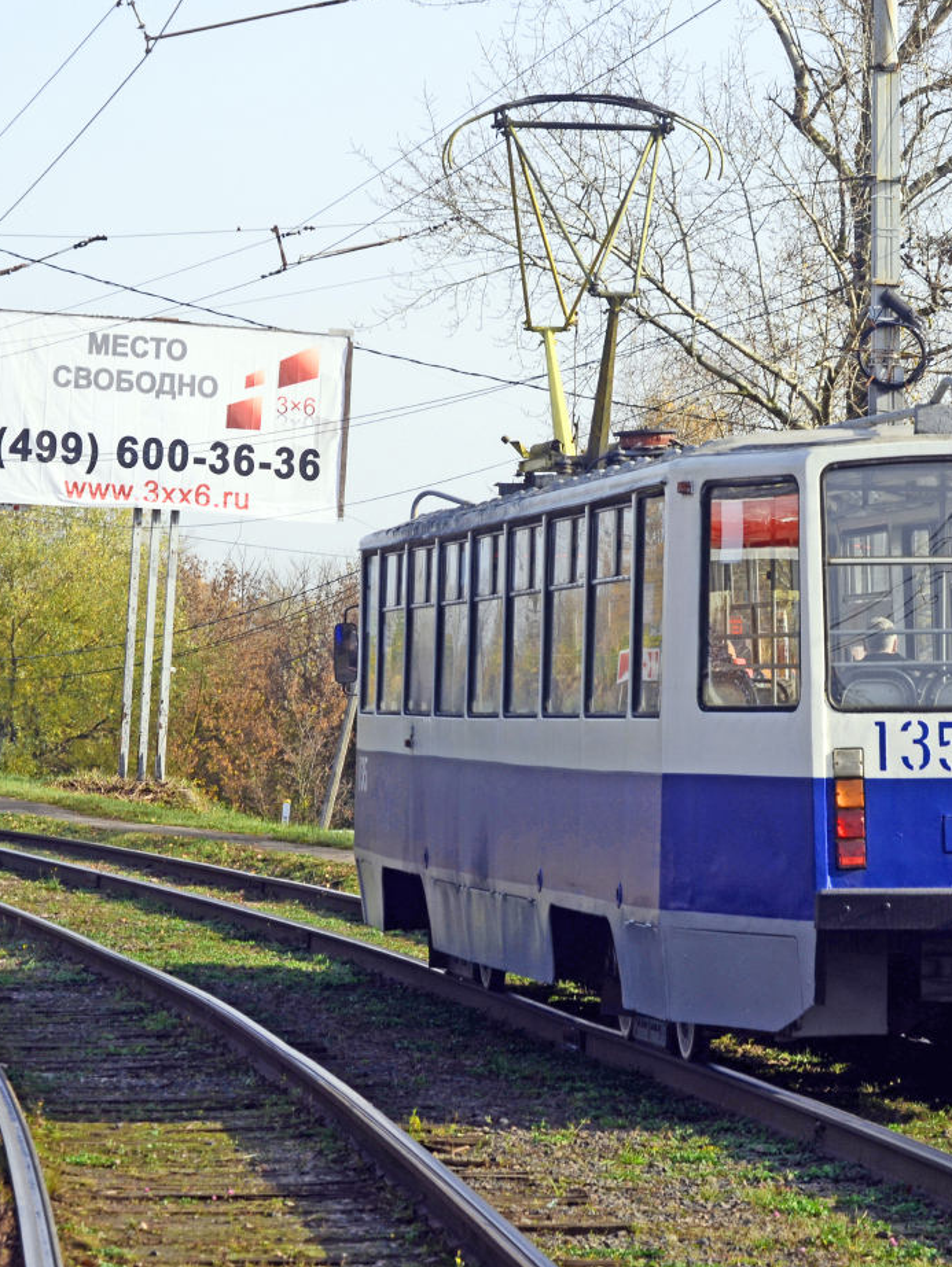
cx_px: 503
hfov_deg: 10.3
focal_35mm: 144
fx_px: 5277
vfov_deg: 13.7
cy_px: 634
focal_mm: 66
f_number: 10
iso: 200
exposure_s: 1/320
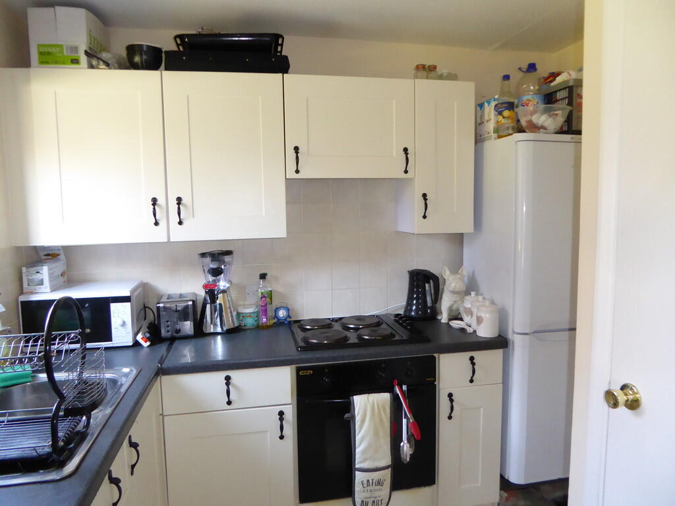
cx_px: 338
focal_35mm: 25
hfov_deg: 69.4
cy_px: 253
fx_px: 487
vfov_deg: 54.9
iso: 640
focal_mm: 4.3
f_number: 3.3
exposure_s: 1/60
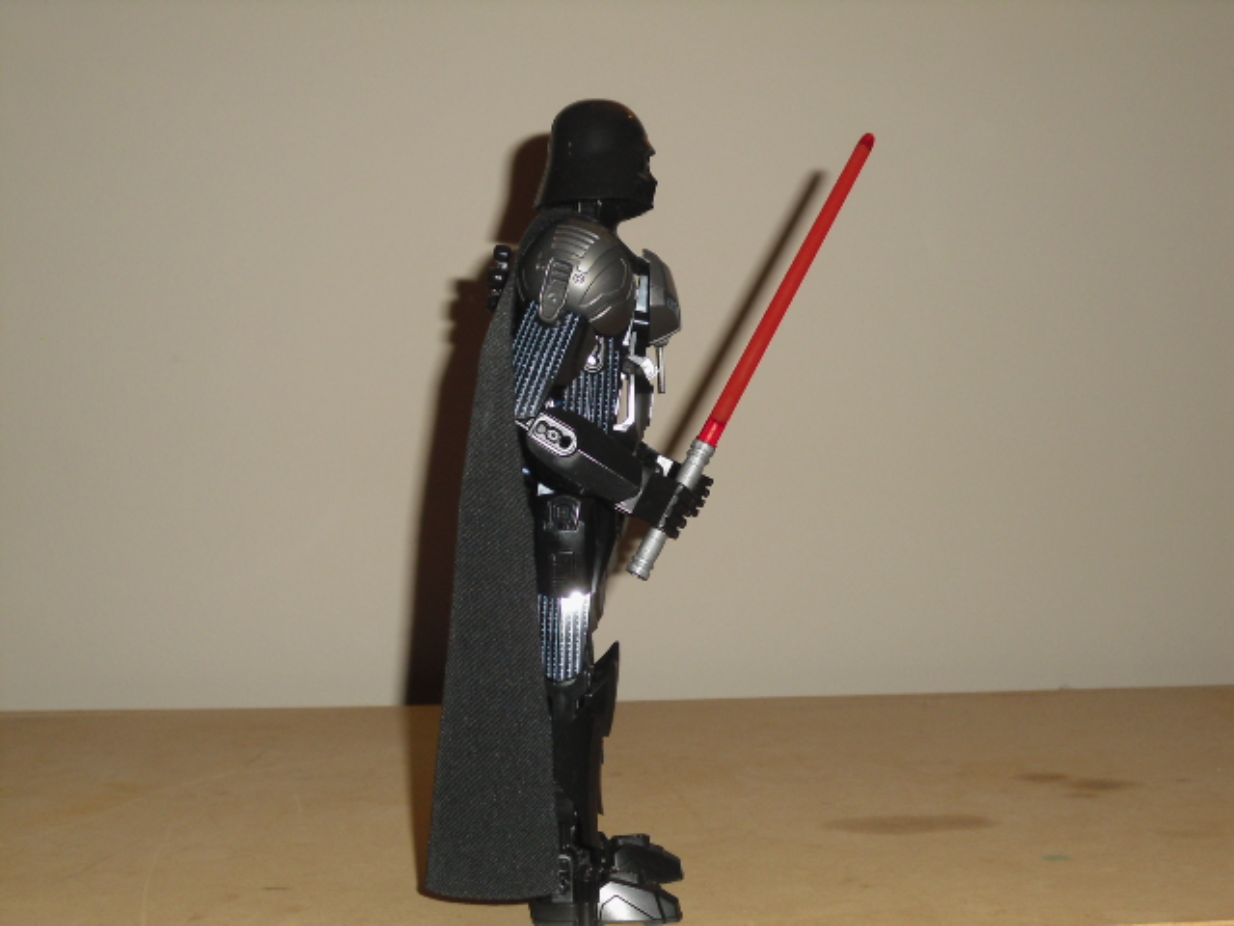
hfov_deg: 36.2
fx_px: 1889
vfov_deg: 27.5
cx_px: 617
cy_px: 463
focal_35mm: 53
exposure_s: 1/60
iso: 200
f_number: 3.8
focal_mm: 9.4
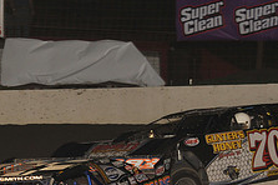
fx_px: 1727
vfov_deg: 6.1
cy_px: 180
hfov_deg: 9.1
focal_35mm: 224
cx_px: 0
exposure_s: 1/320
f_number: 6.3
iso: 800
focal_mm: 86
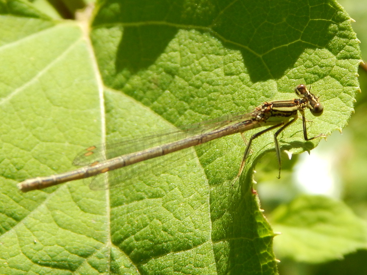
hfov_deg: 26.0
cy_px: 138
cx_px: 184
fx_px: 795
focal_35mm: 75
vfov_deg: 19.6
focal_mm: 13.5
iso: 125
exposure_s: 1/500
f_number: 4.2
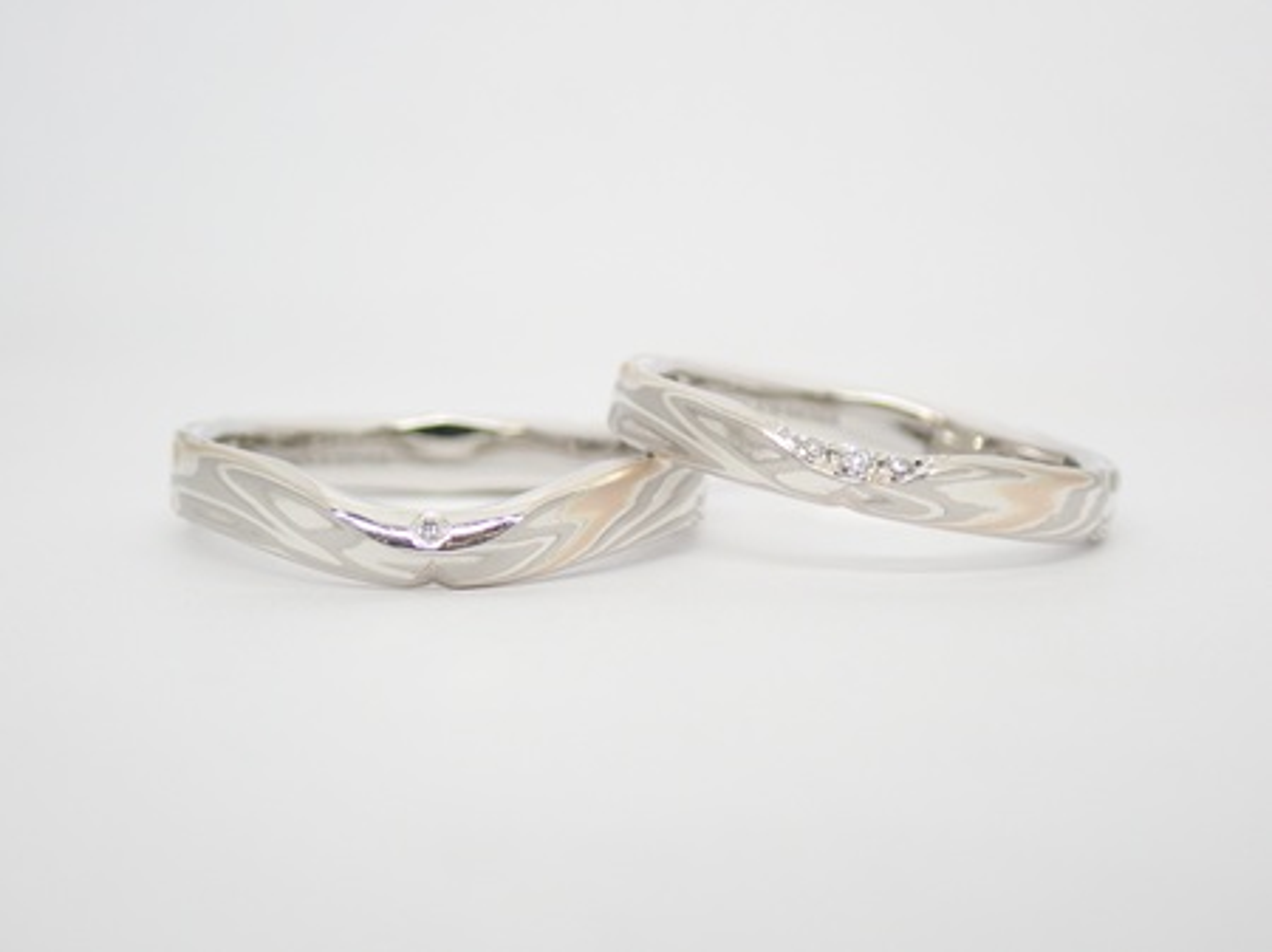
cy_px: 476
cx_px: 636
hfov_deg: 25.3
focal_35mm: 77
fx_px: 2828
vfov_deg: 19.1
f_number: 4.1
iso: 200
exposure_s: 1/100
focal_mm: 13.65
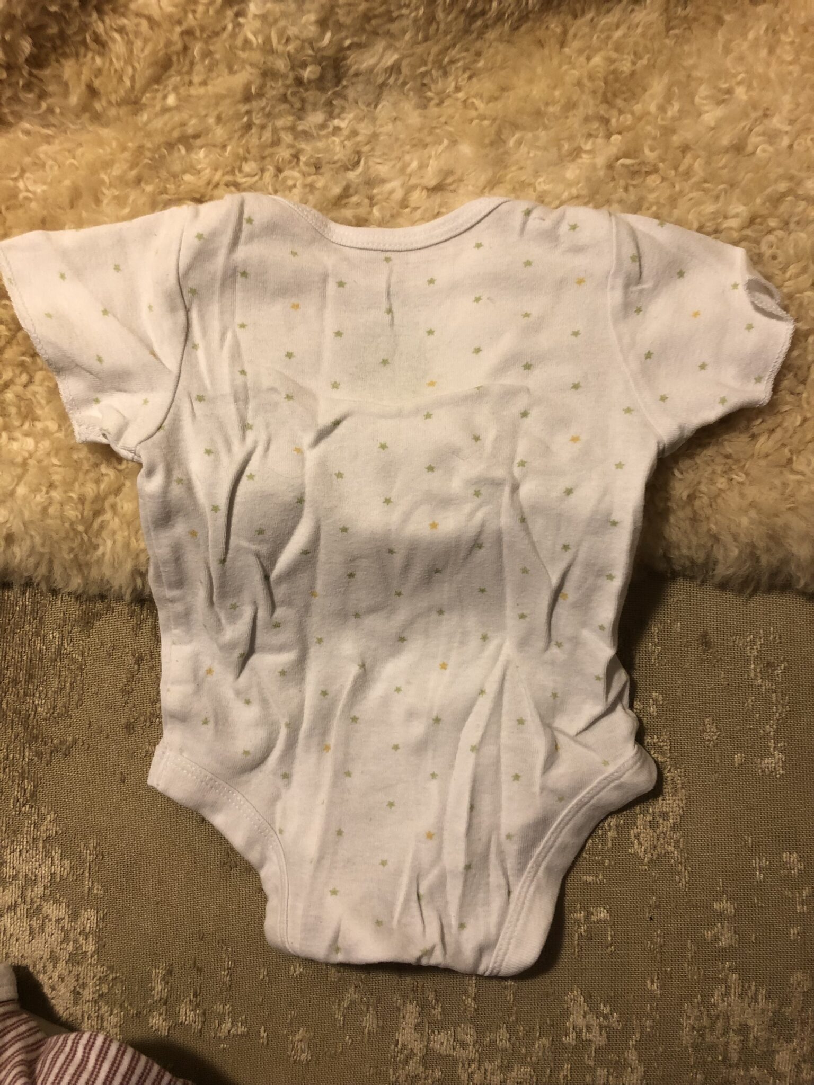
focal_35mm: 28
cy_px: 542
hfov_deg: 49.7
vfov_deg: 63.4
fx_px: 878
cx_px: 407
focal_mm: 3.99
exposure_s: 1/15
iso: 50
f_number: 1.8
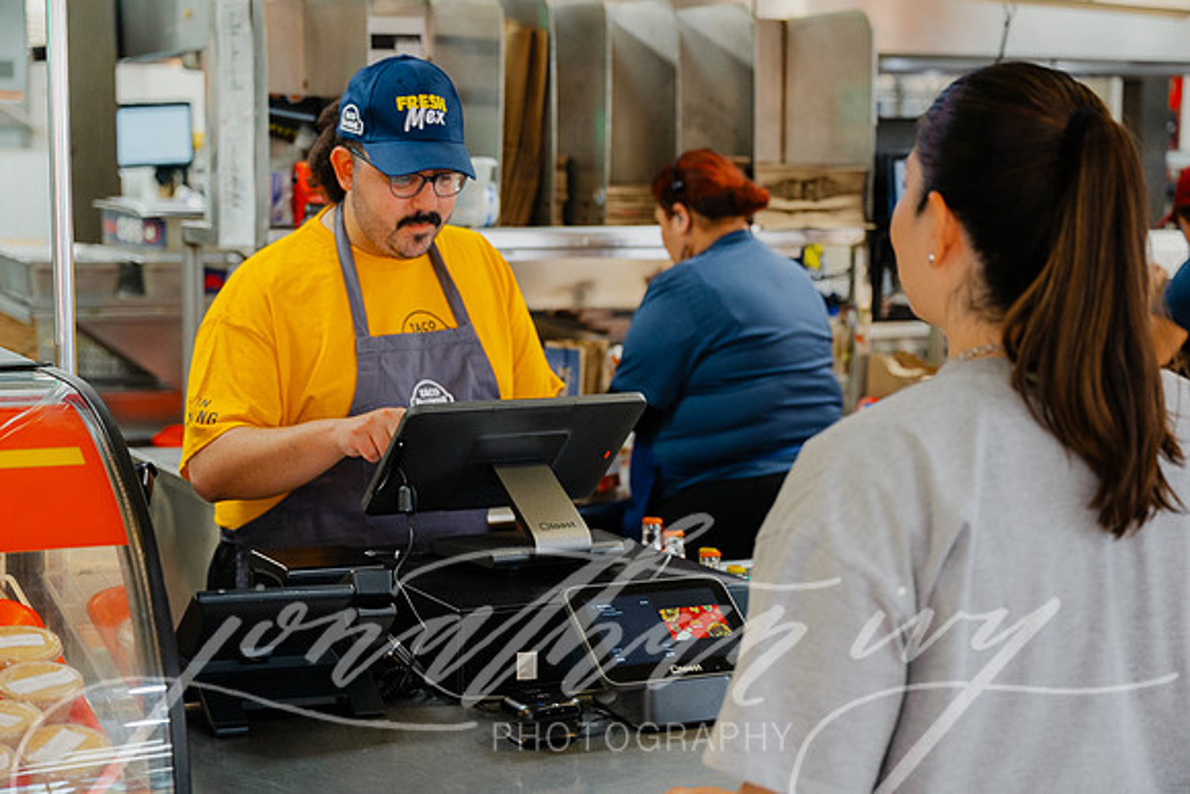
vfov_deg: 23.0
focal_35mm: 59
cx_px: 595
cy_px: 397
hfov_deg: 33.9
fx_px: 1951
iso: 1250
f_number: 3.5
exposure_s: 1/125
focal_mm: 59
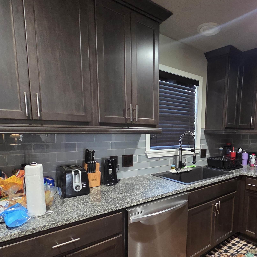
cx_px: 176
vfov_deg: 68.7
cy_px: 158
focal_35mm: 22
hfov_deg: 67.3
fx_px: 185
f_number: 2.2
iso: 1250
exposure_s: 1/40
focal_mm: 2.2
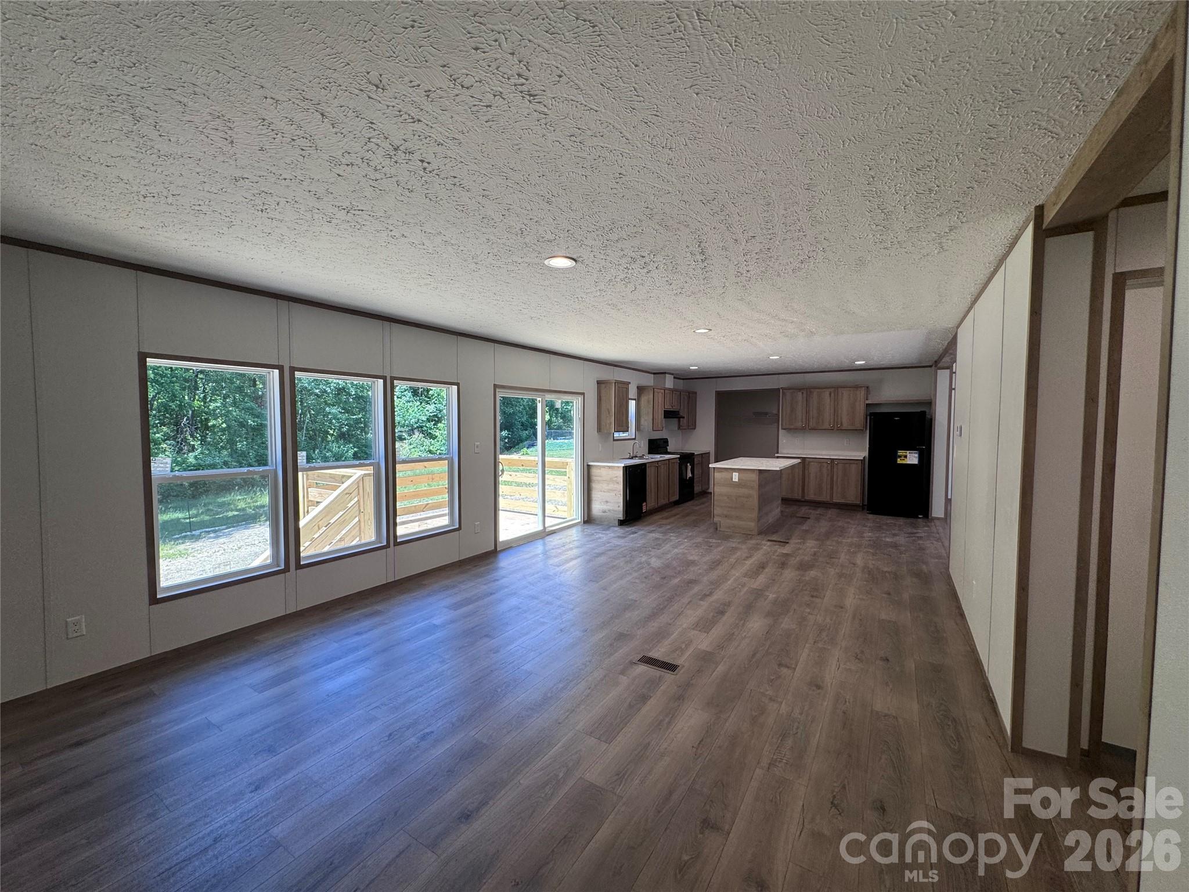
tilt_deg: -2.8
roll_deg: +0.5
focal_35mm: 14
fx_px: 481
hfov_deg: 102.1
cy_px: 446
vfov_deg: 85.7
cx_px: 594
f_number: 2.2
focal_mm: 2.22
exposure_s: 1/145
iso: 40
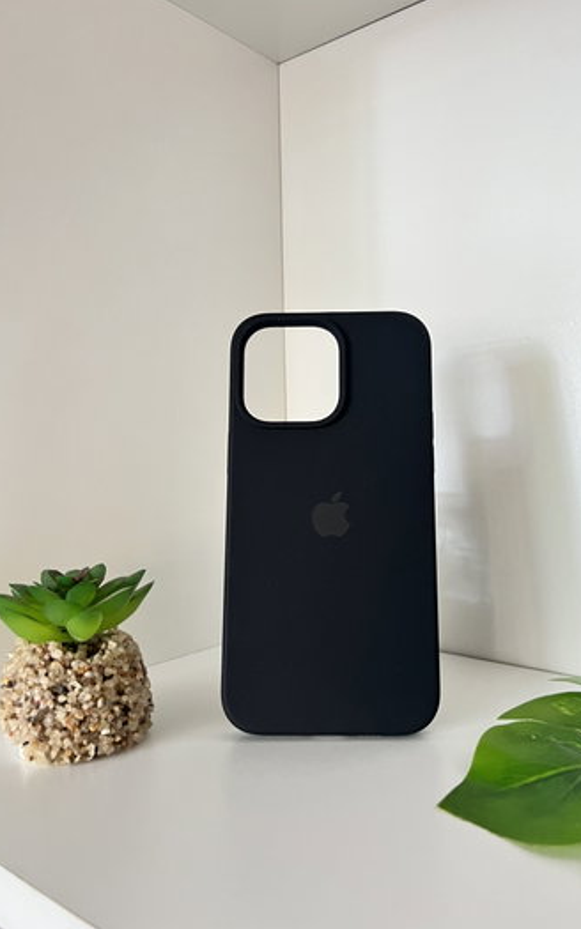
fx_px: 710
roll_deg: +2.6
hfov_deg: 44.4
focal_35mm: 28
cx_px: 335
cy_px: 468
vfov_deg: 66.5
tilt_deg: -2.5
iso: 500
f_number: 1.5
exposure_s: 1/48
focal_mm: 5.7
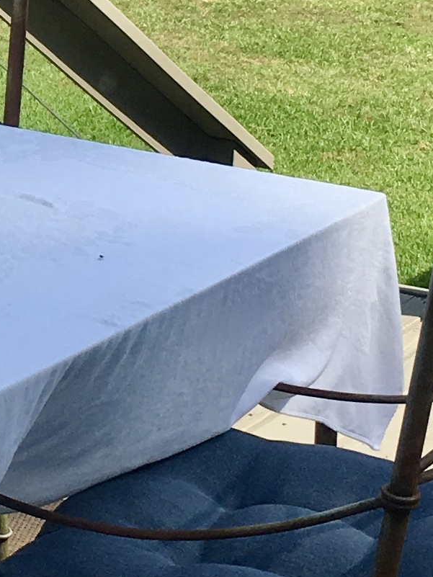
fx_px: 2434
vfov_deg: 13.3
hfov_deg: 9.7
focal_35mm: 146
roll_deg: -0.2
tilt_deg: -10.6
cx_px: -305
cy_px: -1
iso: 25
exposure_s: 1/927
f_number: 2.2
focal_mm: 4.15
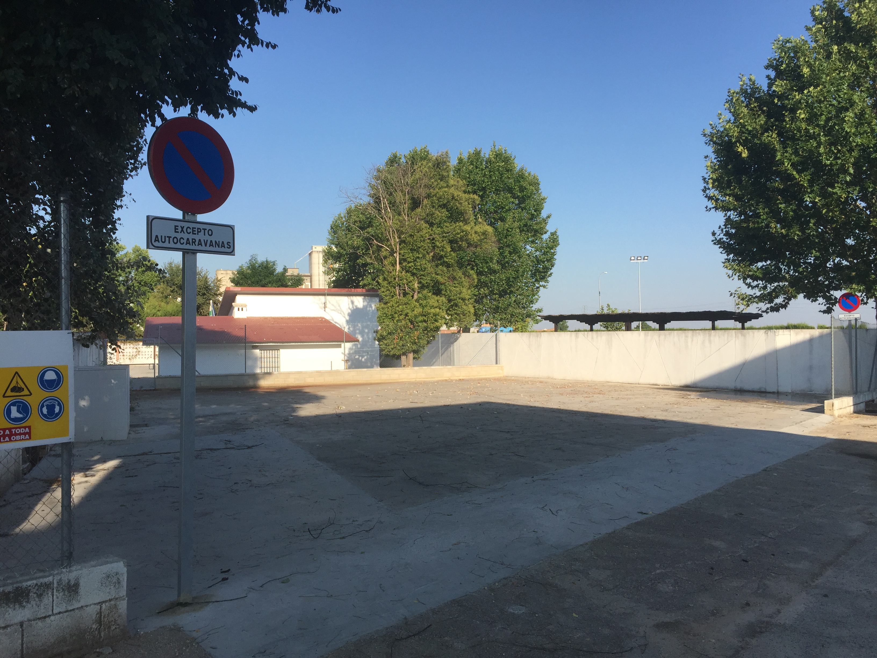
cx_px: 438
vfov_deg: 48.2
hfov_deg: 61.7
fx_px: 735
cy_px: 329
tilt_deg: +1.3
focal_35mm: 29
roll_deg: +0.2
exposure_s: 1/1721
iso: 32
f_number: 2.2
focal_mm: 4.15
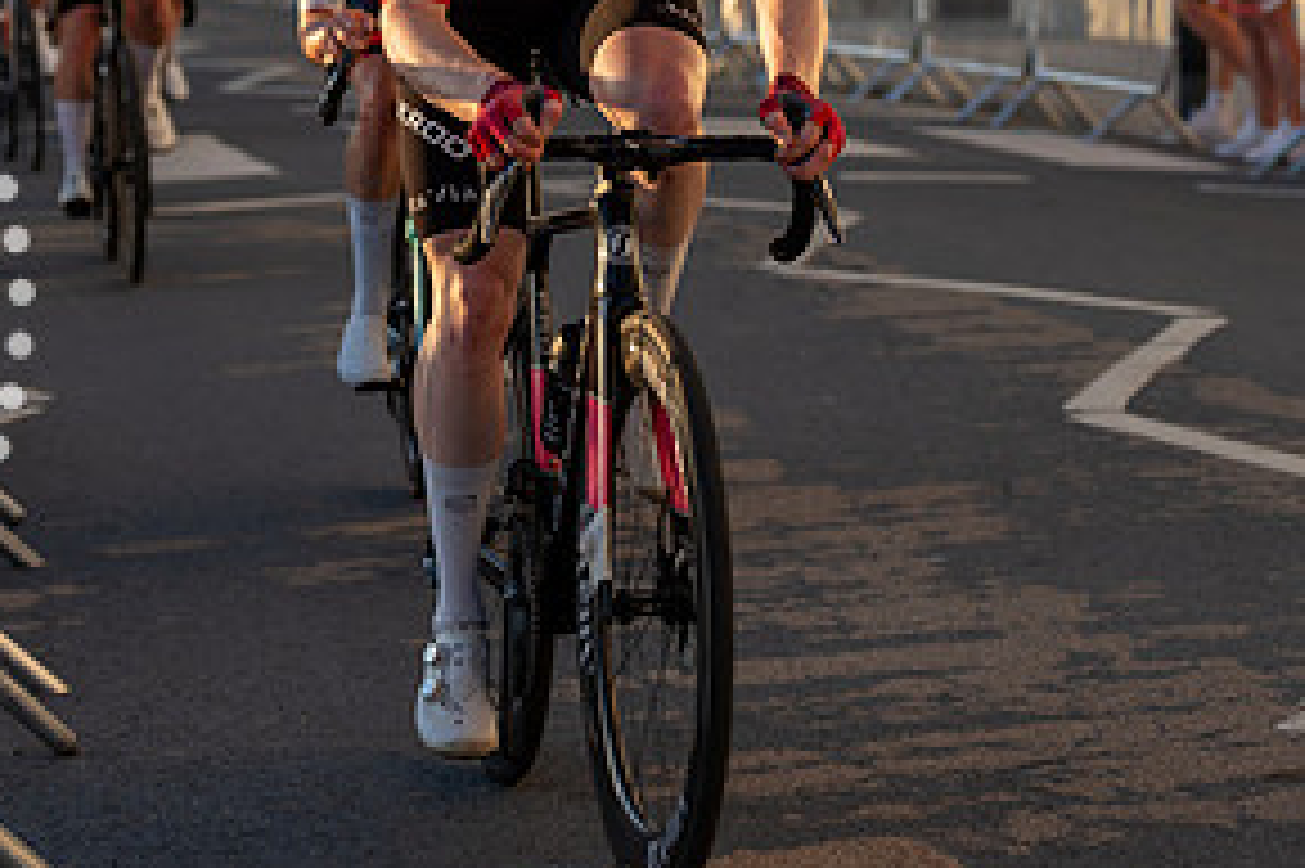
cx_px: 417
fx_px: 5688
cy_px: 78
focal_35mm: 157
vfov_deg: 8.7
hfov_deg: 13.1
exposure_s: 1/1000
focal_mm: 70
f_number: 3.5
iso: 200
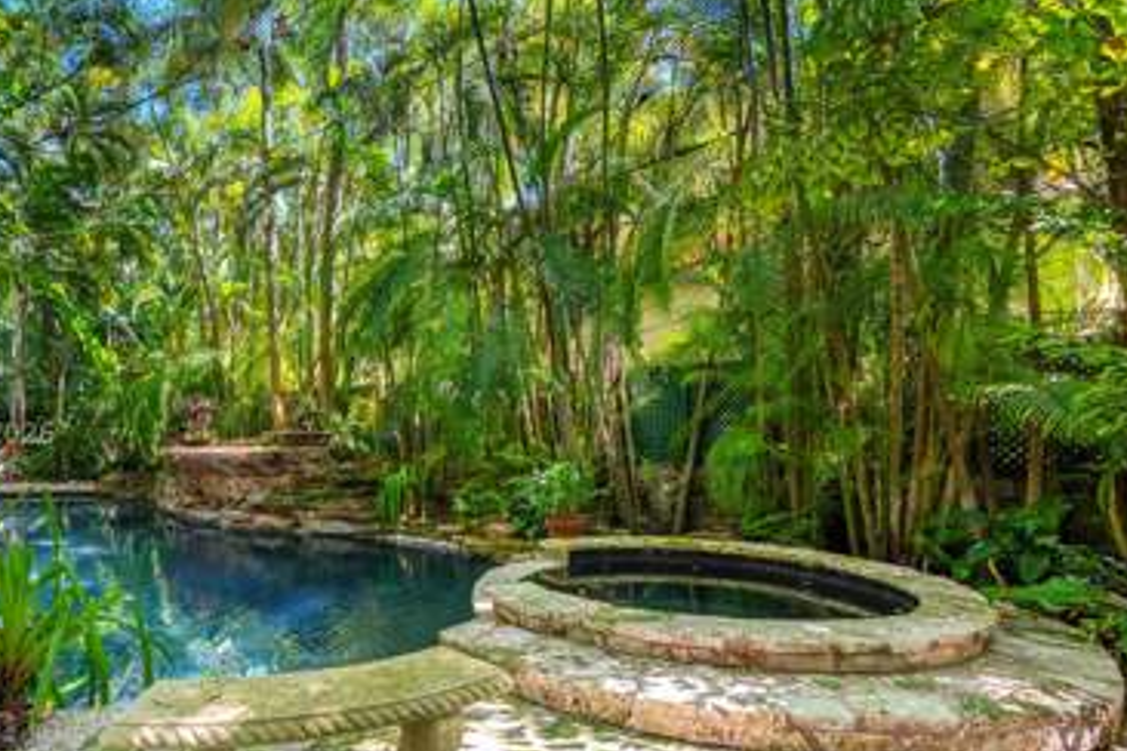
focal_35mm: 21
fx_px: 657
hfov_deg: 79.1
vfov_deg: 59.2
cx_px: 397
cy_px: 431
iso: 400
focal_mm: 16
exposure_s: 1/13
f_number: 8
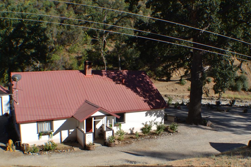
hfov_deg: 39.3
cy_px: 96
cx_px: 159
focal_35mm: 50
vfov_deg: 27.0
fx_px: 349
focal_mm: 24
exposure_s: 1/200
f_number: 8
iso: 100
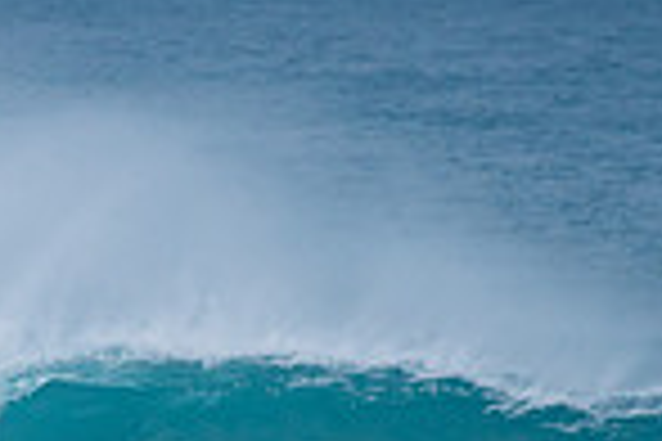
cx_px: -202
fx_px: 44442
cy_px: 509
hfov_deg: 0.9
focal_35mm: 2417
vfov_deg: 0.6
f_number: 5.6
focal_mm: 500
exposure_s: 1/1250
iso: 180
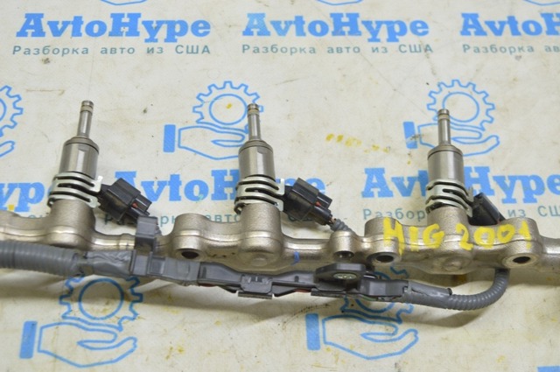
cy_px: 186
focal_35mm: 46
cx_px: 280
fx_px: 722
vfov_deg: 28.9
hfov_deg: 42.4
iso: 400
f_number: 5.6
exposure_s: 1/20
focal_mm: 31
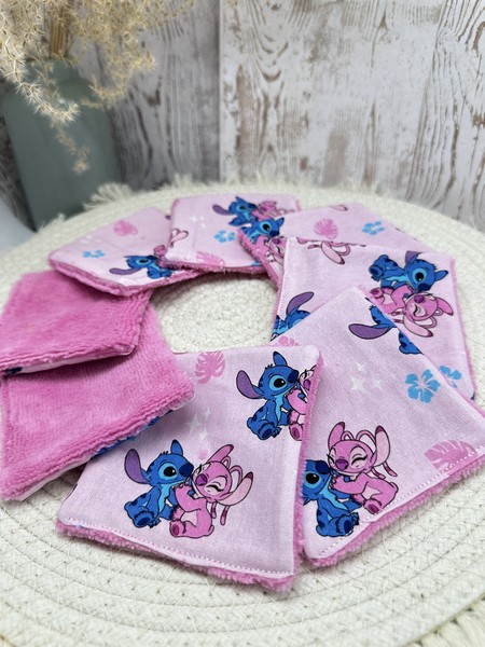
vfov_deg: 71.6
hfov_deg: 56.8
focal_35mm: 24
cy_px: 324
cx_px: 242
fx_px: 448
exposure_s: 1/903
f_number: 1.78
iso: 80
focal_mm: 6.86
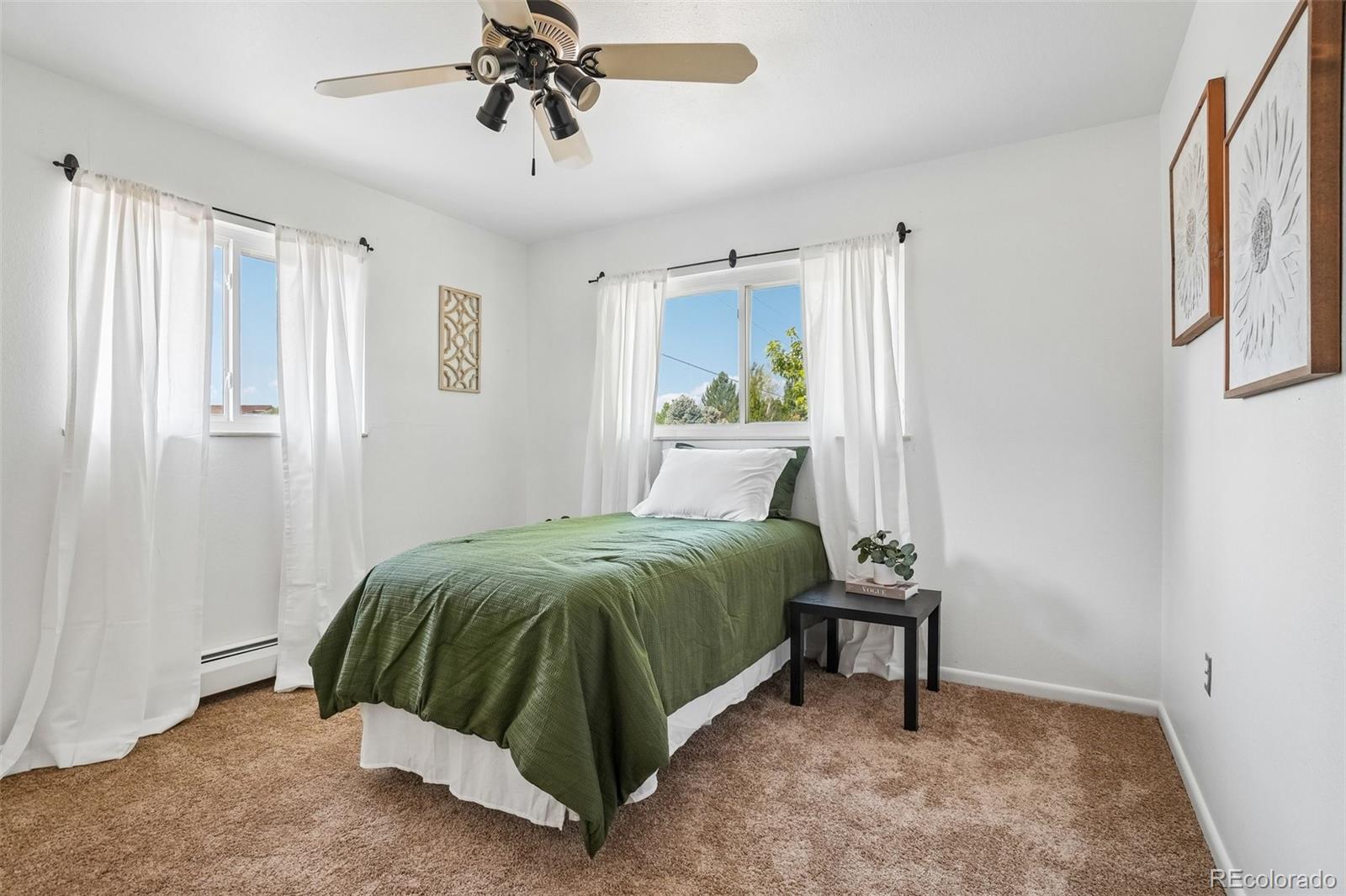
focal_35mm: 16
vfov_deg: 72.0
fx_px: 617
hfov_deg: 95.0
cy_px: 448
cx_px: 673
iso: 400
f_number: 8
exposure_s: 1/20
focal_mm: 11
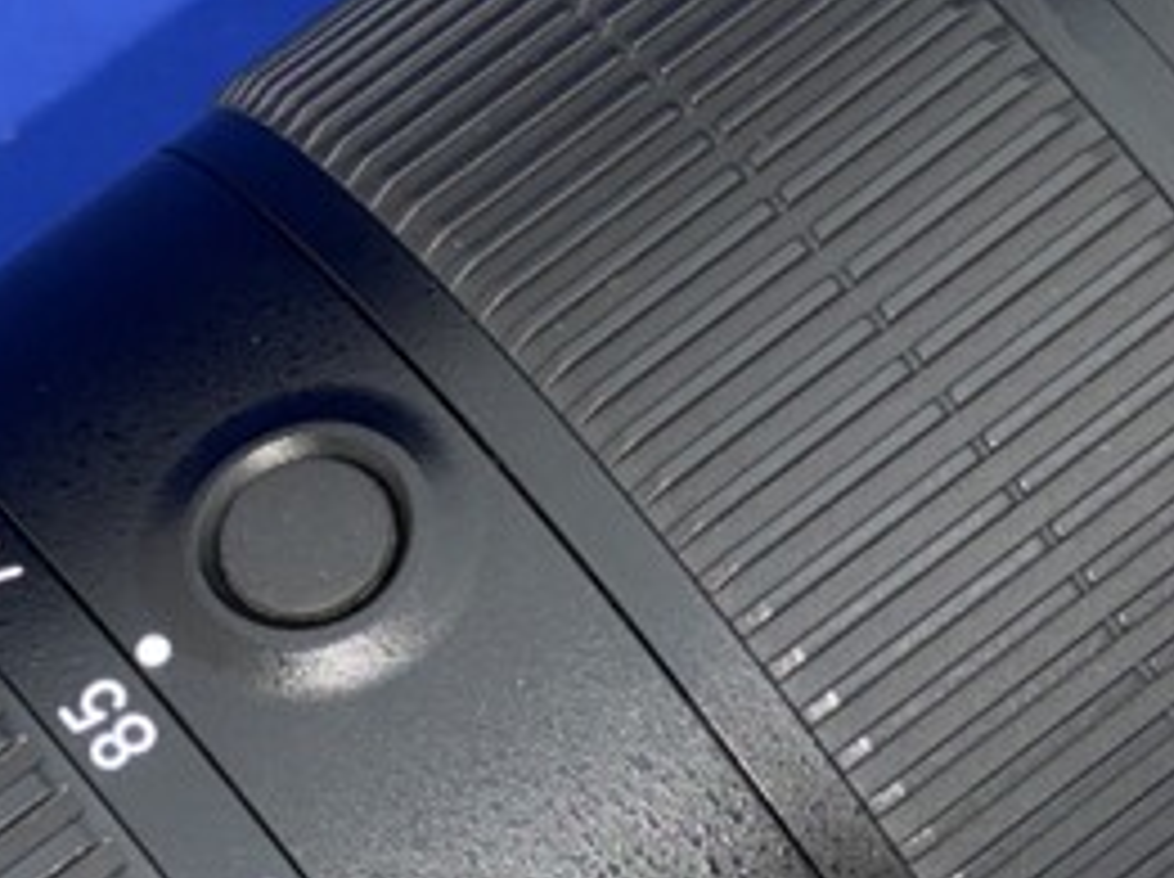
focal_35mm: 221
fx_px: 7485
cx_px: 715
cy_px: 761
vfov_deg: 6.7
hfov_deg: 9.0
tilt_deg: -52.2
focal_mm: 6.93
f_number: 1.8
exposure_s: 1/16
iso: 64
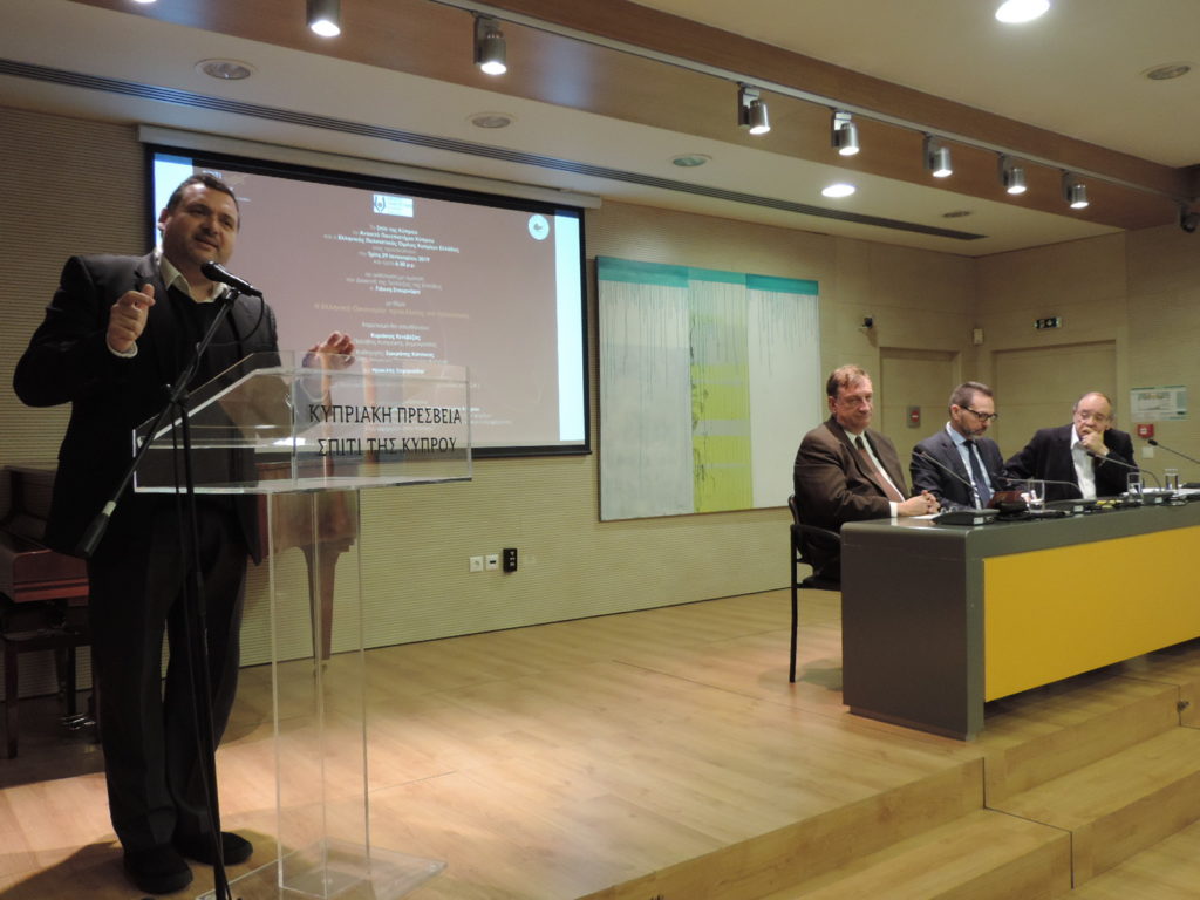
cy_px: 450
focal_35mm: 30
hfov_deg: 60.0
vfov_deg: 46.8
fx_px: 1040
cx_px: 600
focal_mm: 5.3
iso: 400
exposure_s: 1/25
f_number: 3.1
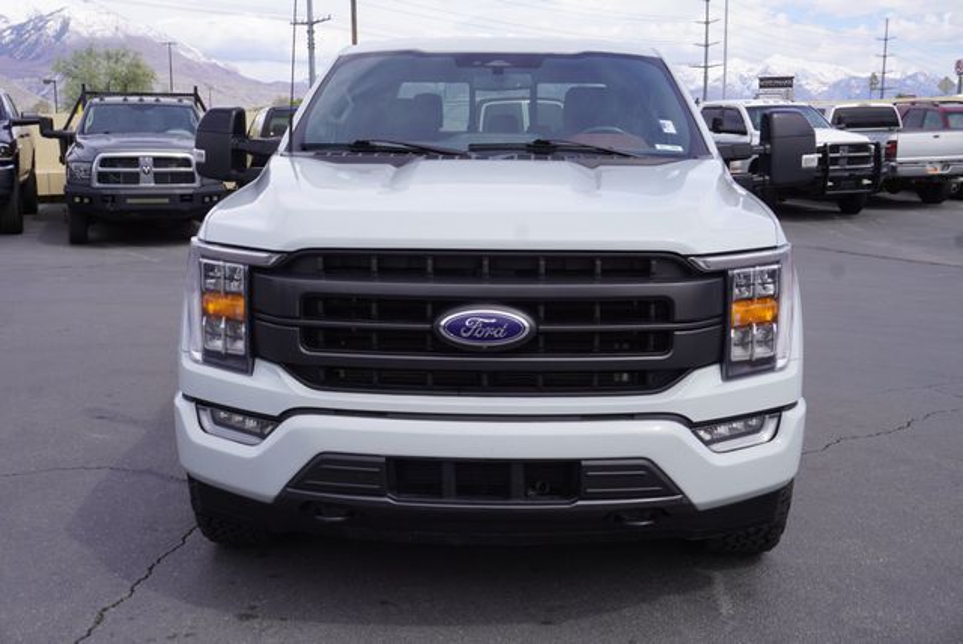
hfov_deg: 51.2
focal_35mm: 38
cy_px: 322
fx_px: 1004
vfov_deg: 35.6
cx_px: 482
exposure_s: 1/125
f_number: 10
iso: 100
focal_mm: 25
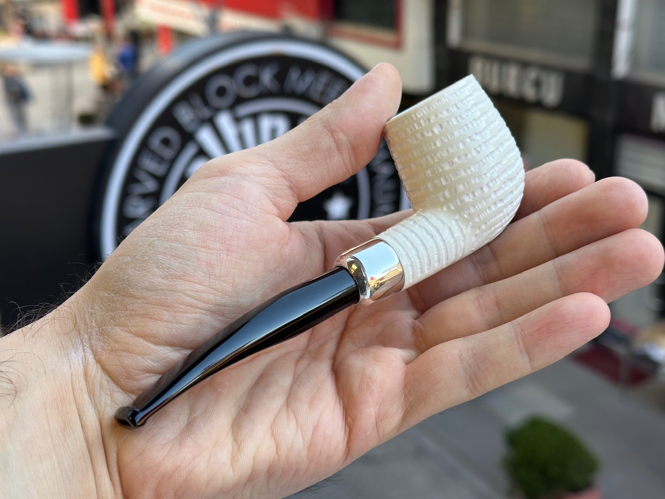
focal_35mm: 48
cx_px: 332
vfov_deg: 30.3
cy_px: 250
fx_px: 922
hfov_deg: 39.7
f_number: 1.78
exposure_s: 1/207
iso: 50
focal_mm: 6.86
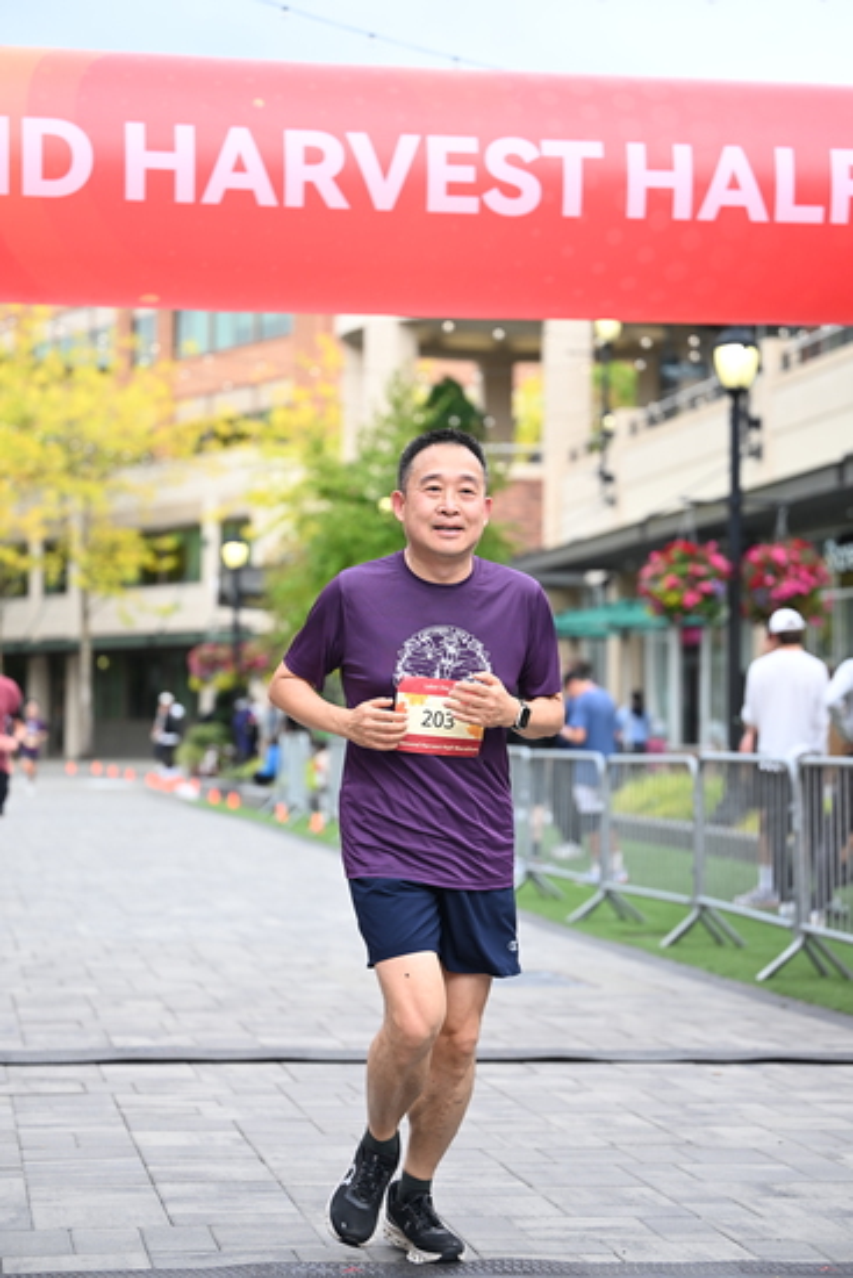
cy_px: 639
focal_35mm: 79
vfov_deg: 25.7
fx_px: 2806
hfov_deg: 17.3
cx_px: 426
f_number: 2.8
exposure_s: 1/1250
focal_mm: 79
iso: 640
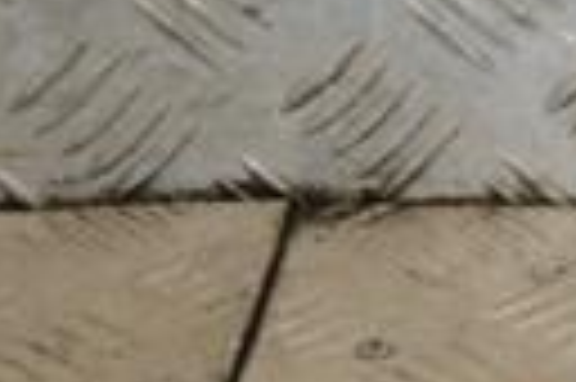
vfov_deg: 3.9
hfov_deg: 5.7
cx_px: 1269
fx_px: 5609
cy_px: 108
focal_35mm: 351
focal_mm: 50
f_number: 7.1
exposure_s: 1/200
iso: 800
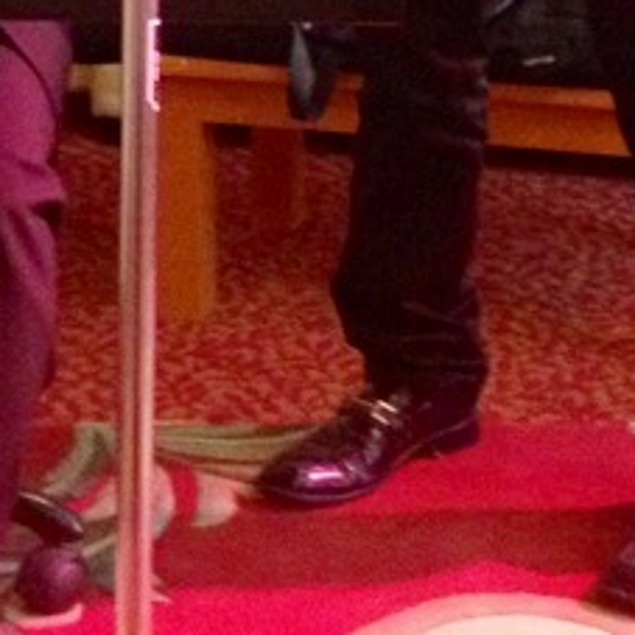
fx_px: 2719
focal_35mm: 131
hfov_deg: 13.3
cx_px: 417
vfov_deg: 12.6
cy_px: -344
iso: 640
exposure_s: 1/15
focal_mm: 4.28
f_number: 2.4
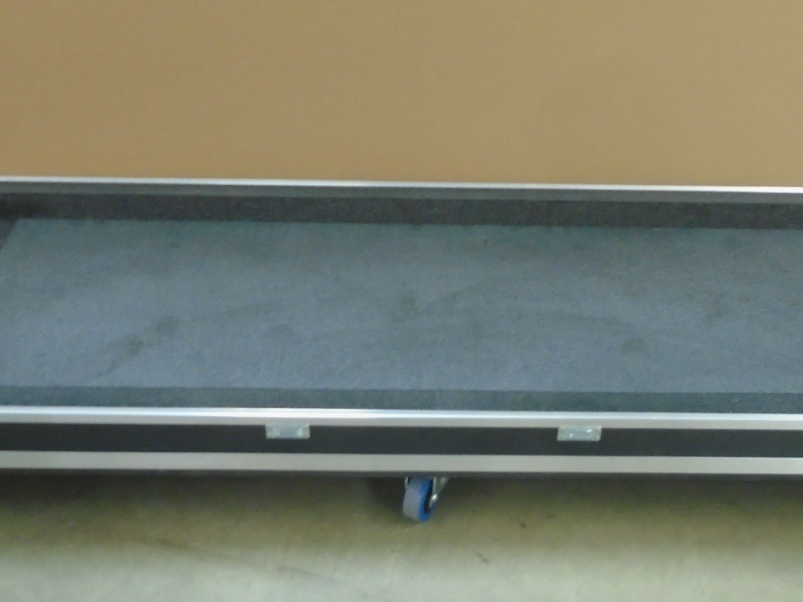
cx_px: 438
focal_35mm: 48
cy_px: 293
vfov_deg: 30.3
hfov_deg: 39.6
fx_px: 1113
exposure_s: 1/8
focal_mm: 4.6
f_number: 3.2
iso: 400
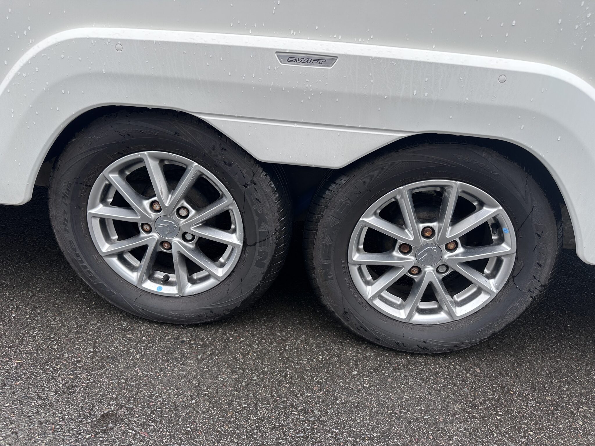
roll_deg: -4.5
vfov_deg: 56.8
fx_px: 413
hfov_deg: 71.6
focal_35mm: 24
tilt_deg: -23.4
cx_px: 298
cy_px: 223
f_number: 1.78
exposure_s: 1/797
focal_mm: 6.86
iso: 80
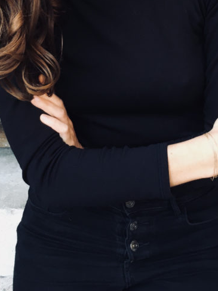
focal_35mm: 61
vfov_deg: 29.5
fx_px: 512
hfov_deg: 24.0
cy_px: -4
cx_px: 125
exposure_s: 1/33
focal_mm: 4.15
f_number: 2.2
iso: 32
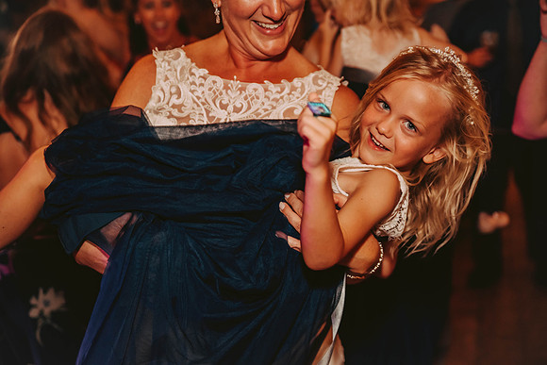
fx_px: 851
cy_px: 182
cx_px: 274
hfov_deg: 35.6
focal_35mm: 56
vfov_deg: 24.2
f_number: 2.8
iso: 1250
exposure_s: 1/125
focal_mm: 56
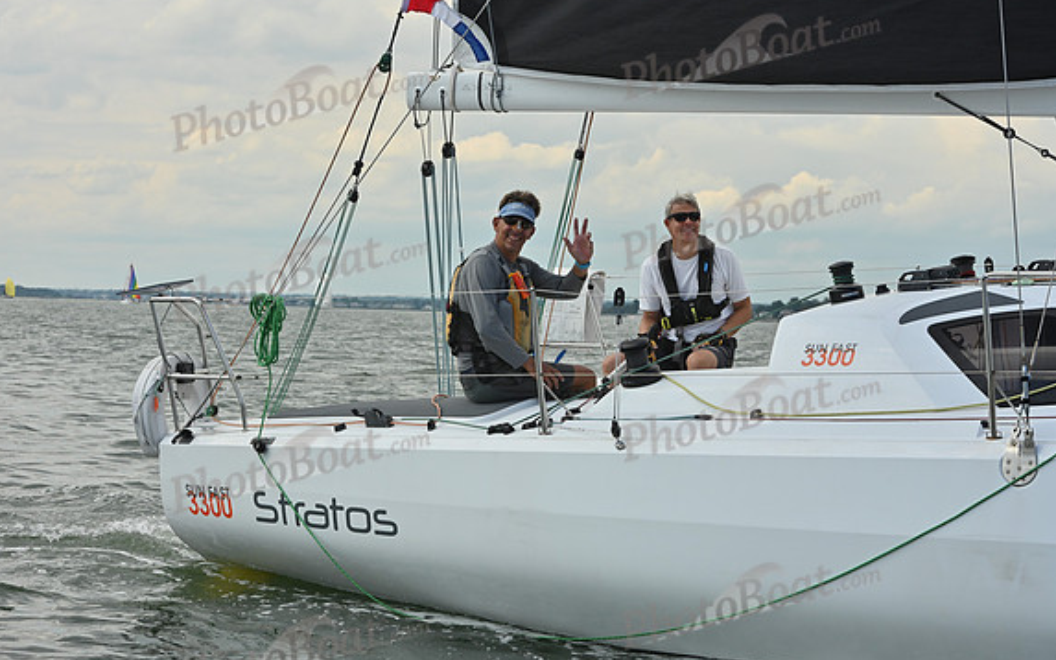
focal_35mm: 98
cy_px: 344
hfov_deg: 21.2
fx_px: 2820
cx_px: 527
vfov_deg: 13.3
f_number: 9
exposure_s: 1/1250
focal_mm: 95
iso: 320
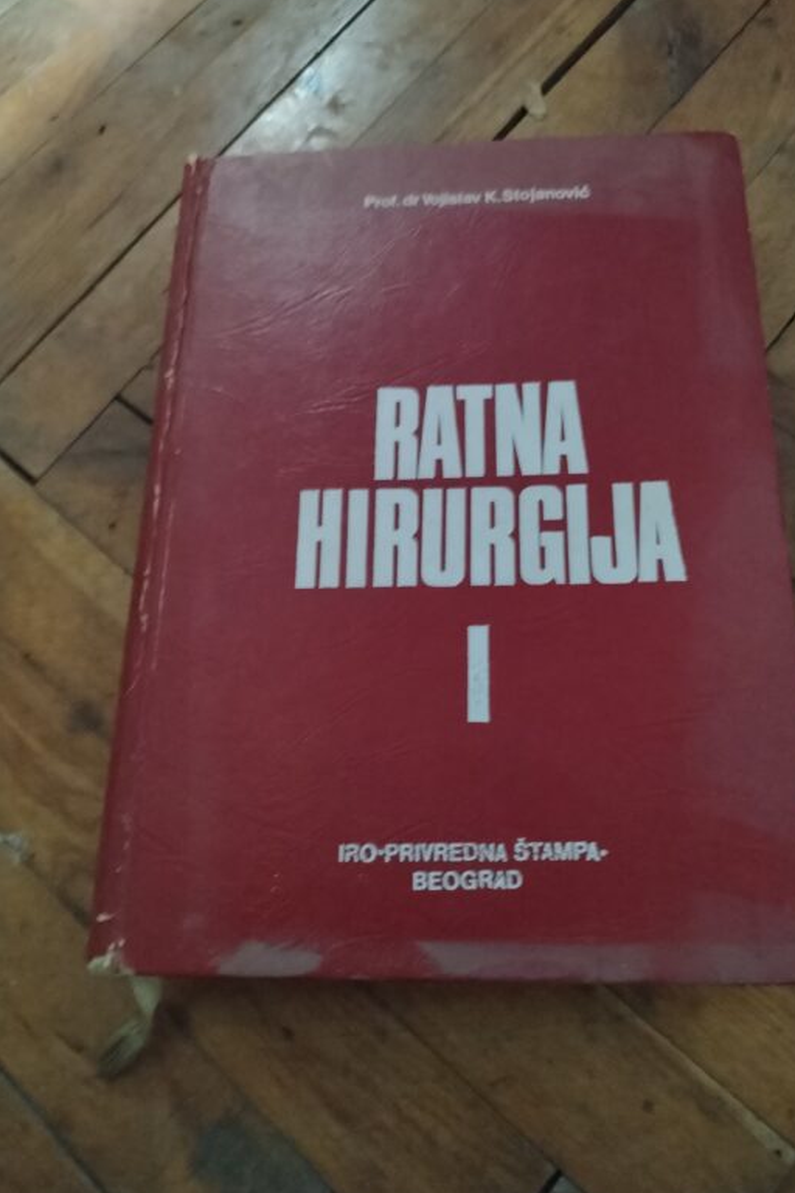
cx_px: 463
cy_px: 589
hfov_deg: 49.3
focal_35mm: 26
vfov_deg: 69.4
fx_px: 861
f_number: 1.75
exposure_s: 1/20
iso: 8192
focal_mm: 5.25
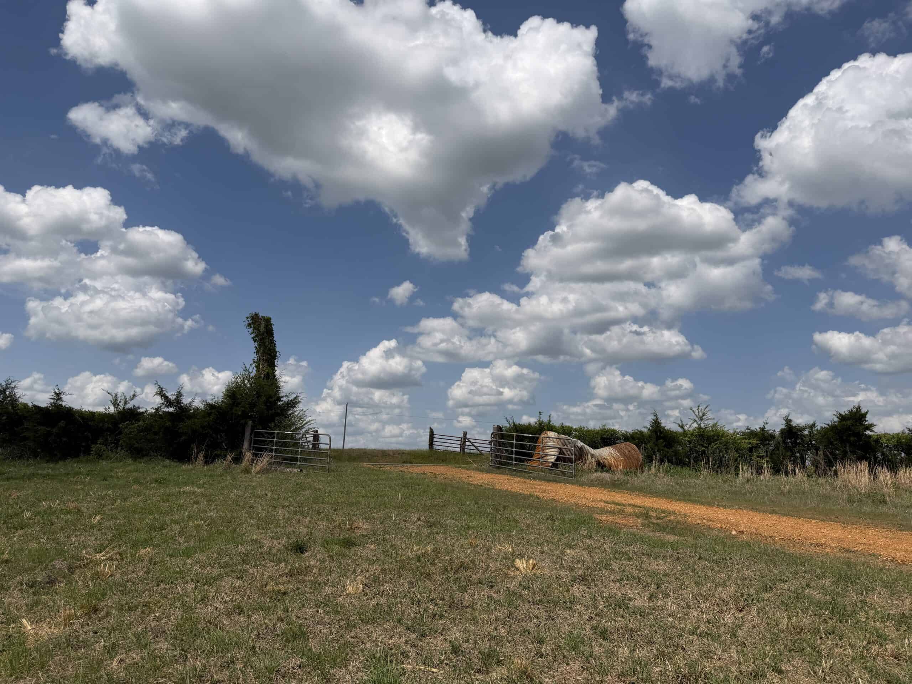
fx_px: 632
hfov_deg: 71.6
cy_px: 342
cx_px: 456
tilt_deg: +9.9
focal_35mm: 24
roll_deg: +1.8
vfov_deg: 56.8
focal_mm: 6.76
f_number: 1.78
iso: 80
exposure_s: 1/11905
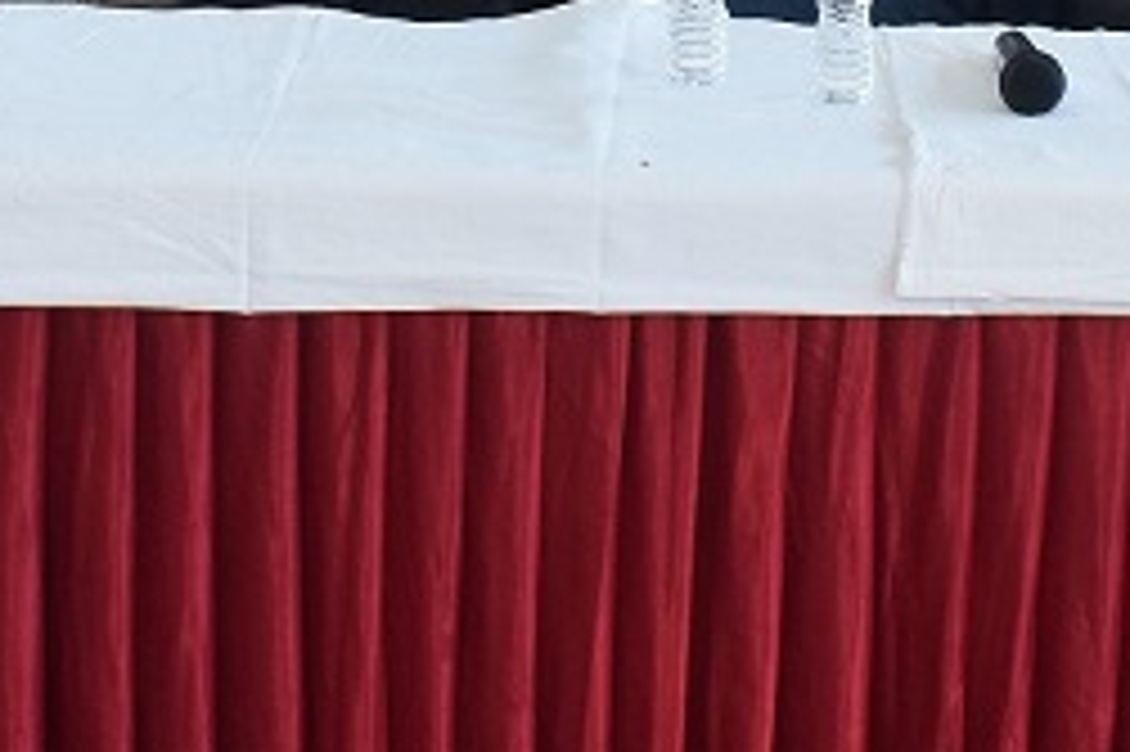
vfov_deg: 10.4
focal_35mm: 129
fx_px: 4046
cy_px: -158
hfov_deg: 15.9
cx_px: 693
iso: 800
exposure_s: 1/125
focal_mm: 18
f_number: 5.6
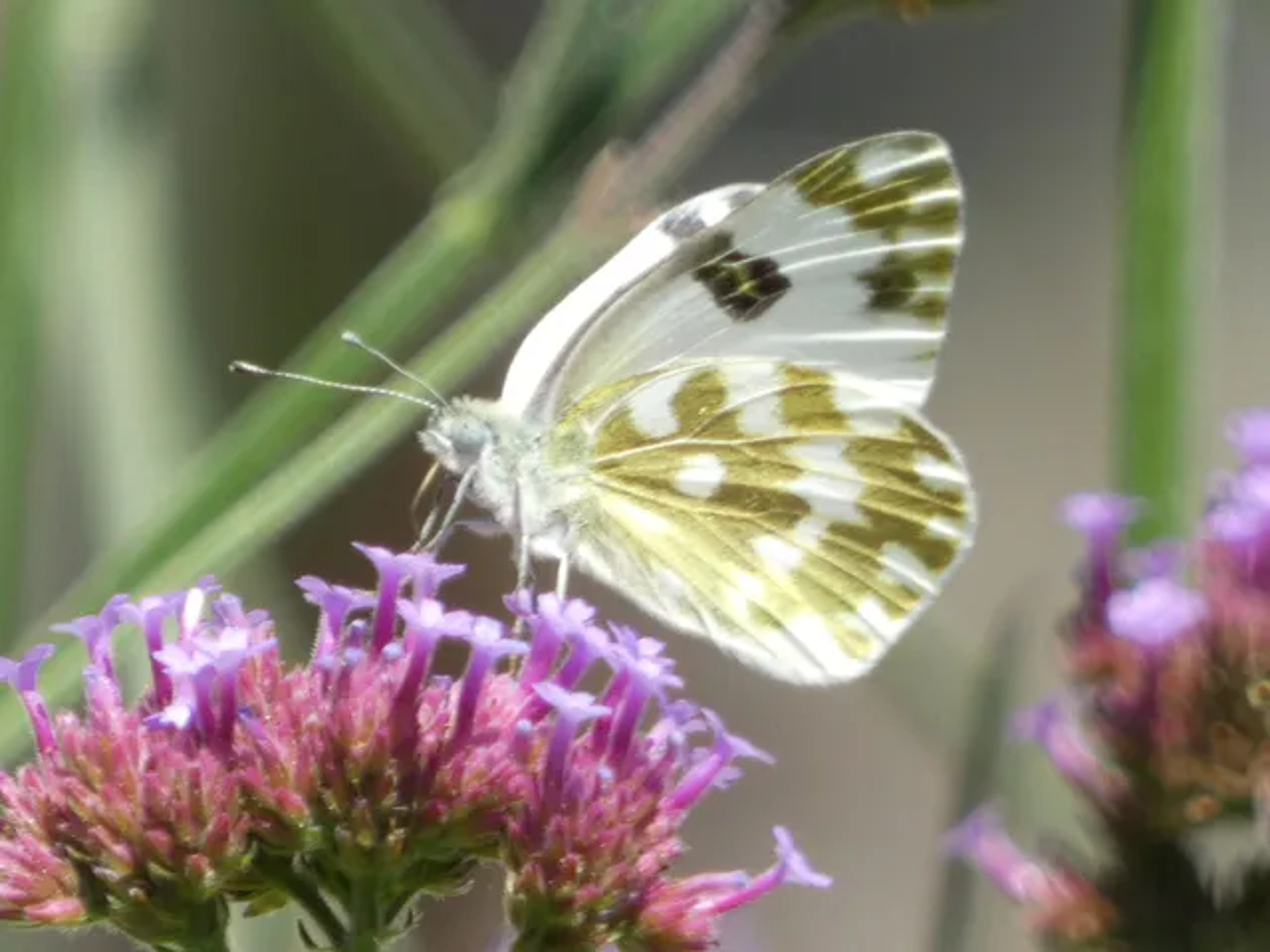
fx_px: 43879
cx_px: 635
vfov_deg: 1.2
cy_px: 476
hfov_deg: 1.7
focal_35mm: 1196
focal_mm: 214.2
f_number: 5.9
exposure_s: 1/125
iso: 100
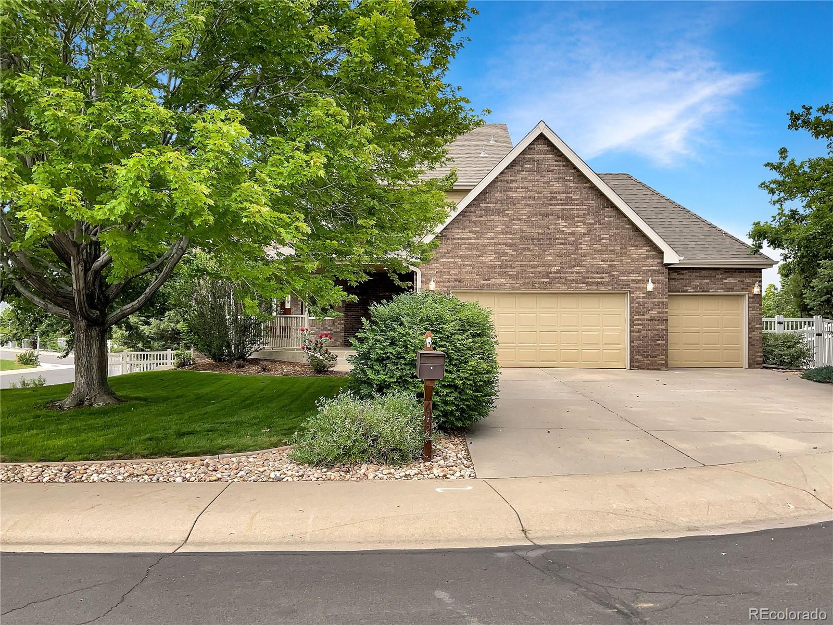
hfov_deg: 61.7
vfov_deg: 48.2
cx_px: 416
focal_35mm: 29
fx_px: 698
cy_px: 312
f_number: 1.8
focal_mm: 3
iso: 16
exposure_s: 1/318
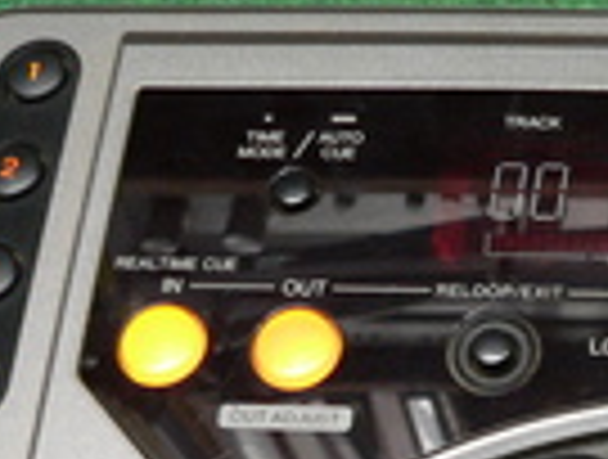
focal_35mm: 101
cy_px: 439
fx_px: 1779
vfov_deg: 14.5
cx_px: 748
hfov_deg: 18.3
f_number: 2.8
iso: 200
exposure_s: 1/15
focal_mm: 6
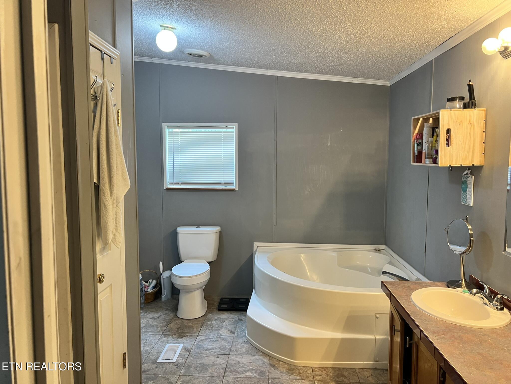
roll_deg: -0.3
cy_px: 192
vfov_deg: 53.1
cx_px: 256
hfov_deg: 67.3
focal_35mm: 26
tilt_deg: -4.9
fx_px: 384
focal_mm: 5.7
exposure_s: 1/60
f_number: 1.5
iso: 125
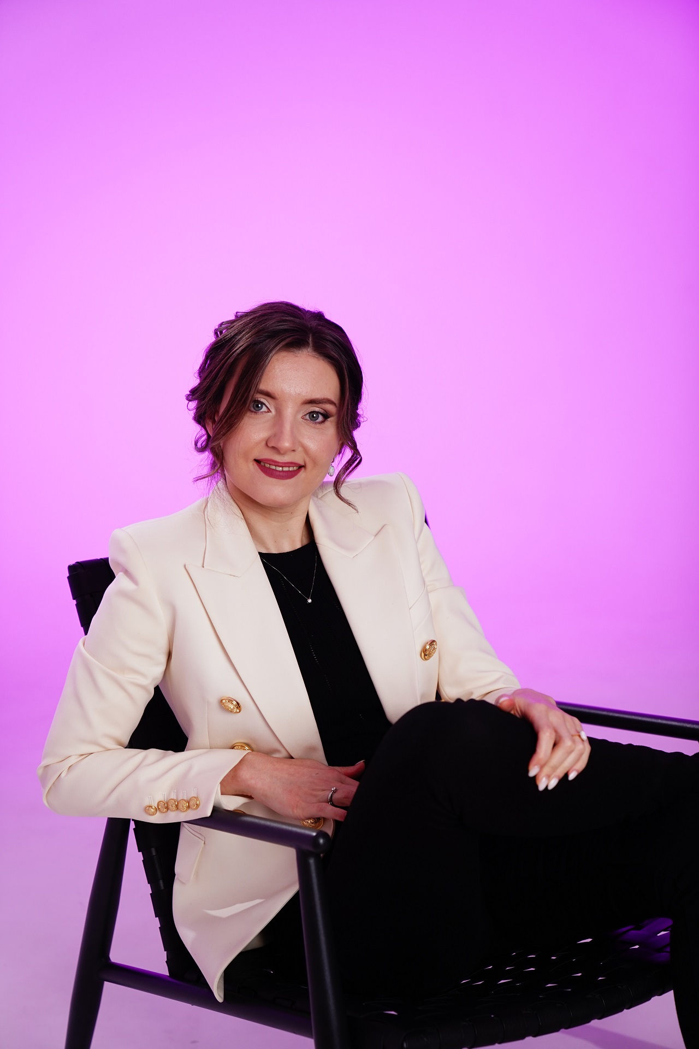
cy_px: 524
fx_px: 2039
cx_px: 350
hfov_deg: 19.5
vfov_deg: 28.8
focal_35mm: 70
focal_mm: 70
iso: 400
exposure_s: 1/160
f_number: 2.8
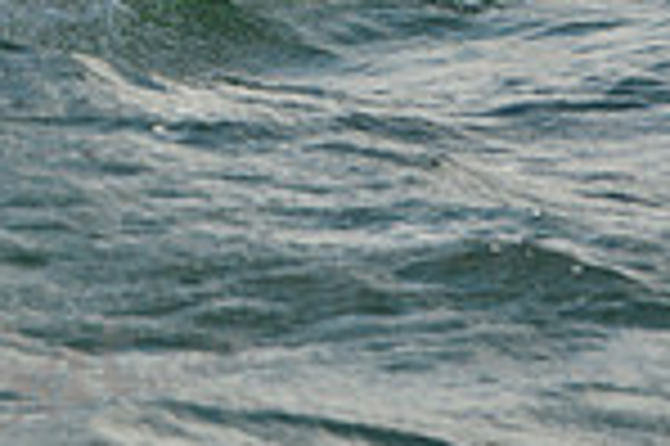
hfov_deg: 5.3
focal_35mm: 382
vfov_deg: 3.6
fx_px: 7102
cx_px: -607
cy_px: -218
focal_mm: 98
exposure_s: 1/1600
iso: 400
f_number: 8
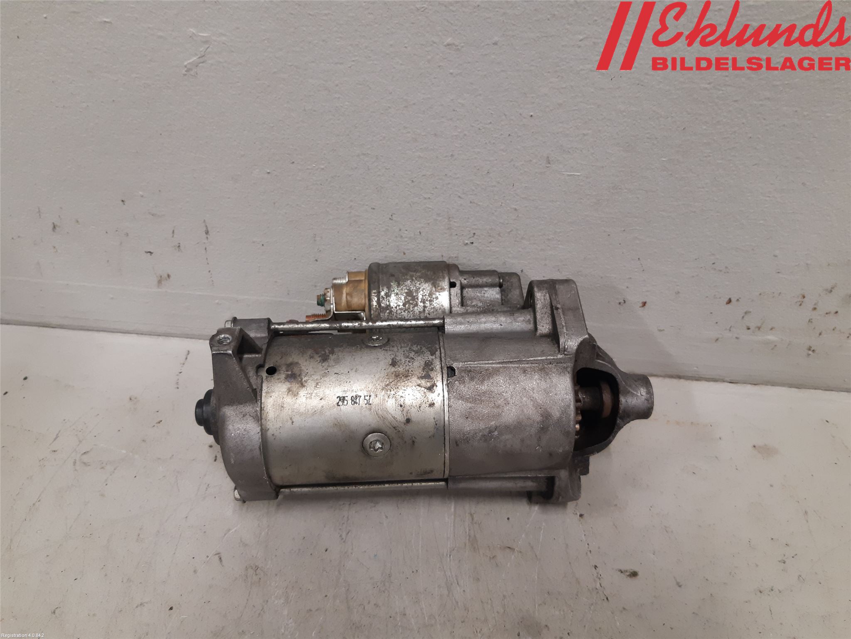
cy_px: 320
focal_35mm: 26
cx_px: 426
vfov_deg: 53.1
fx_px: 639
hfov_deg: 67.3
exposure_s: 1/50
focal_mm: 3.93
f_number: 1.7
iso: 160
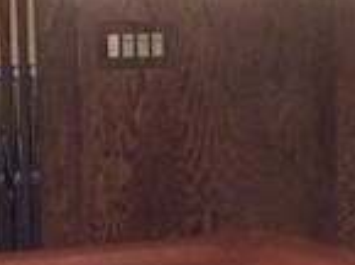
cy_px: 260
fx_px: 2322
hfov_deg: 8.7
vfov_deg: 6.5
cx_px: 379
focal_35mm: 227
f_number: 2.4
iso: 250
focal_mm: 3.3
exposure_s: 1/17
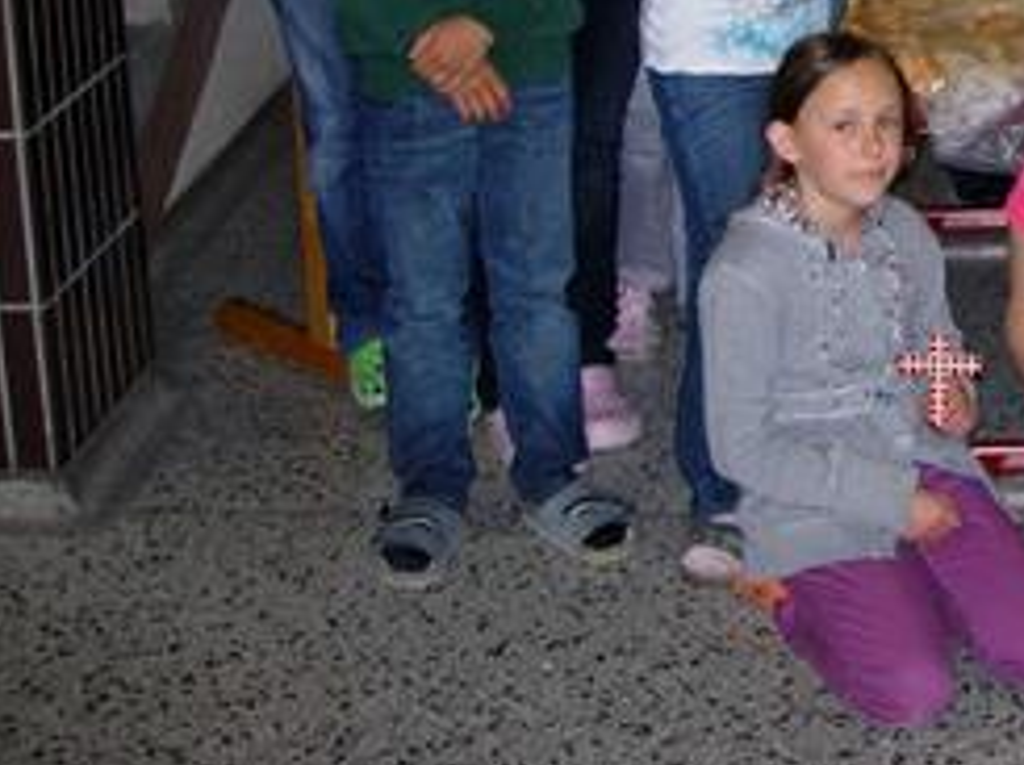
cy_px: -140
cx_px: 1179
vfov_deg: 15.3
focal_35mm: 93
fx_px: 2747
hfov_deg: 20.0
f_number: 2.8
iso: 102
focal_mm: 7.8
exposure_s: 1/82.9
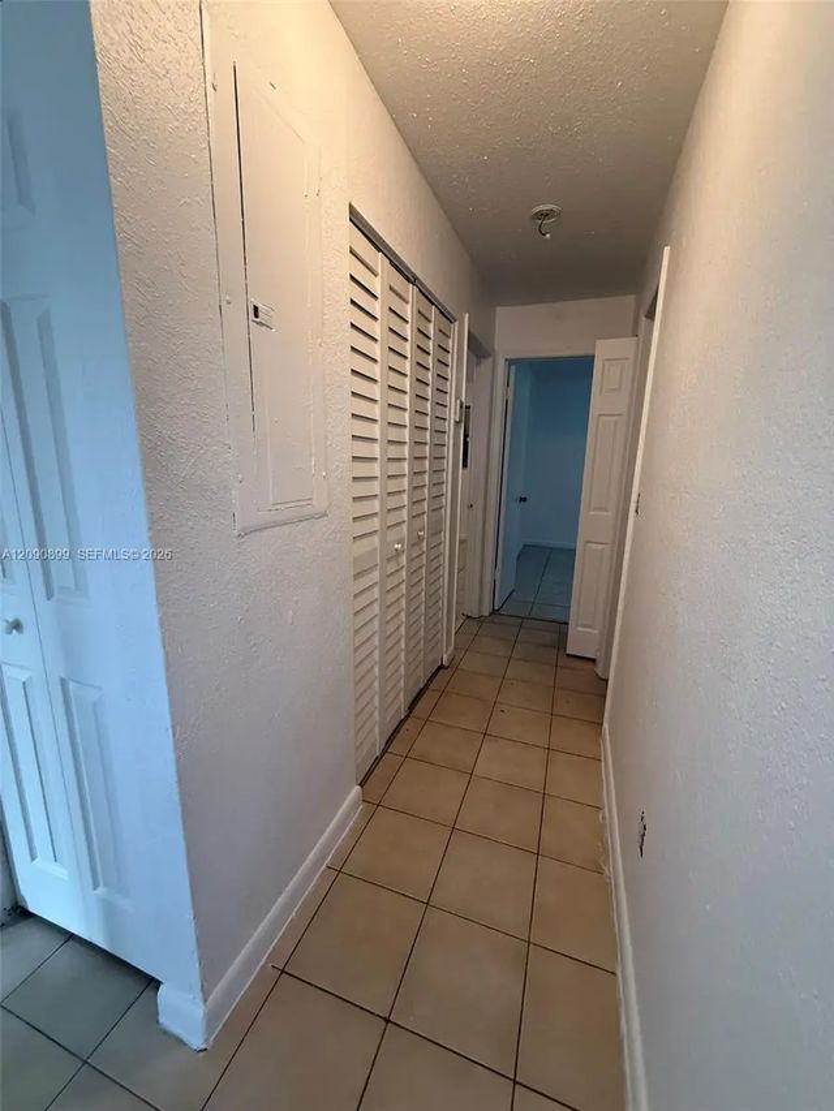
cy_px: 556
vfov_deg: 102.1
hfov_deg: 85.7
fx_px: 450
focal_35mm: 14
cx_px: 417
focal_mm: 2.22
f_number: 2.2
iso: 320
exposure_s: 1/60
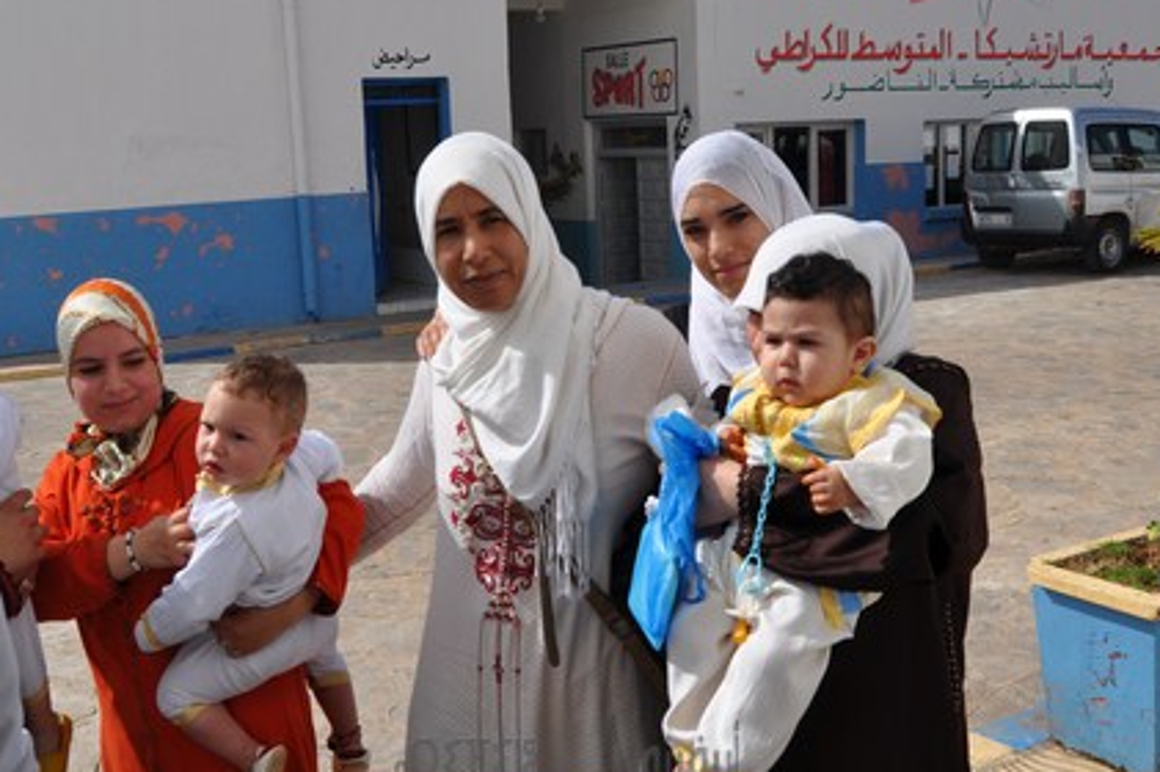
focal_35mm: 41
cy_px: 368
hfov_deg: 47.4
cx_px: 568
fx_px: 1320
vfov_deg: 32.6
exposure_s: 1/500
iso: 200
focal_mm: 18
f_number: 11
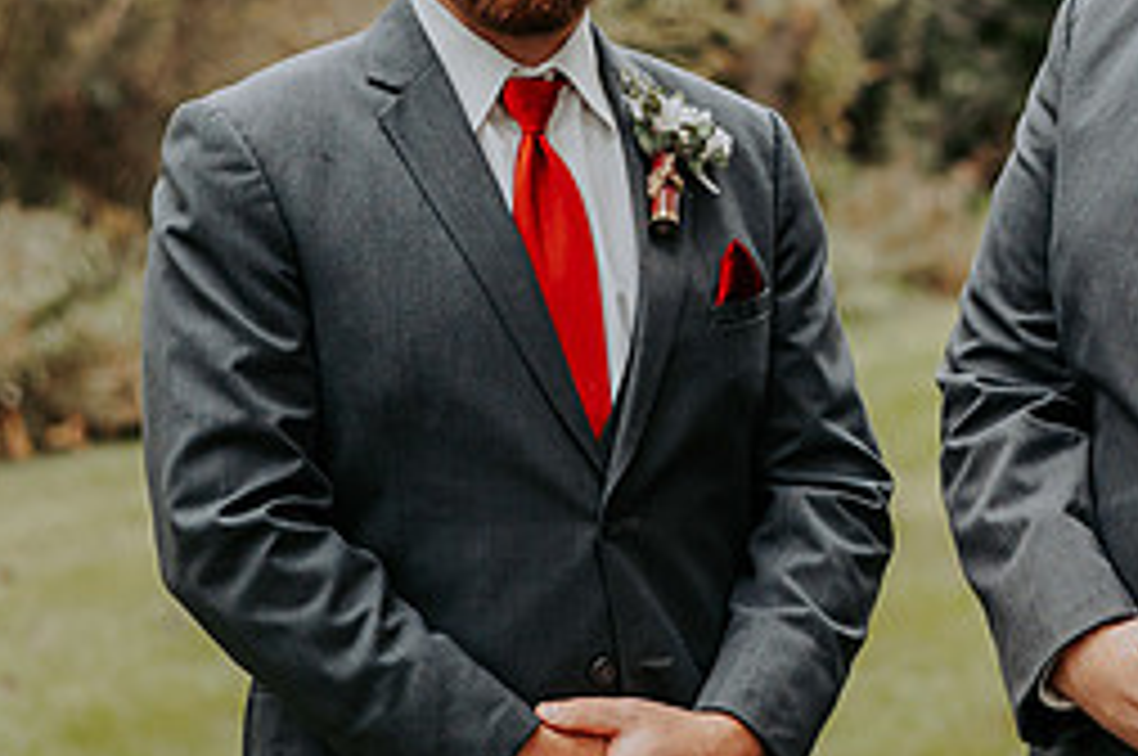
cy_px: 94
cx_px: 990
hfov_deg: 15.3
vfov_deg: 10.2
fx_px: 4199
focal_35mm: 133
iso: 500
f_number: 2.8
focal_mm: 58
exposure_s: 1/1000
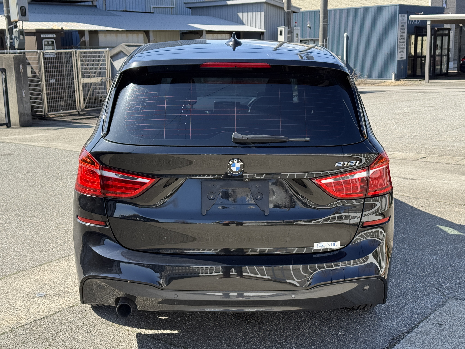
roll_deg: +1.5
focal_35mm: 48
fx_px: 645
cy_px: 174
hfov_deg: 39.7
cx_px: 232
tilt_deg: -9.9
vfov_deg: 30.3
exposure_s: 1/1608
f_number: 1.78
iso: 100
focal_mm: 6.76
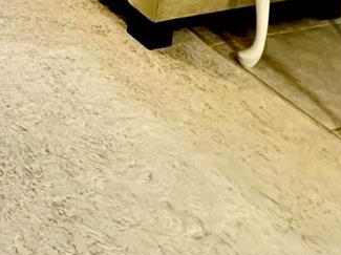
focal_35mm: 69
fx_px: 679
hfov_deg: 22.5
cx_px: -186
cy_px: -311
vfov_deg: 15.2
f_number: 2.2
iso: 320
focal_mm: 2.22
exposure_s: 1/60
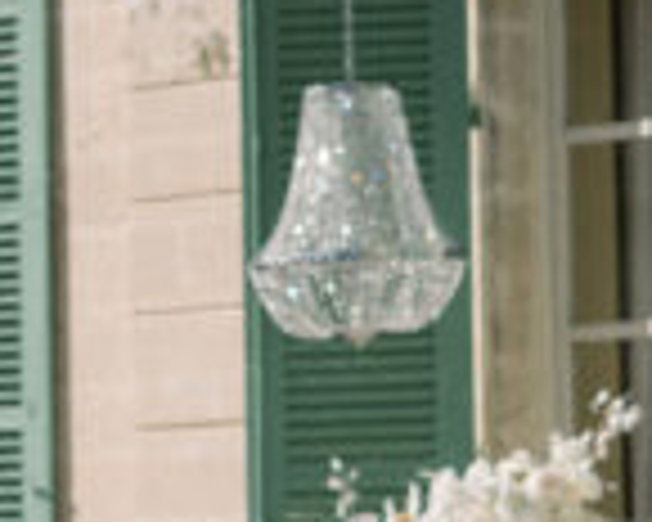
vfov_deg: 4.8
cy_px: 389
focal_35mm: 323
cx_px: -63
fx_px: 6233
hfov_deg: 6.0
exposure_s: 1/8000
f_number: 2
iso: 80
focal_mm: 50
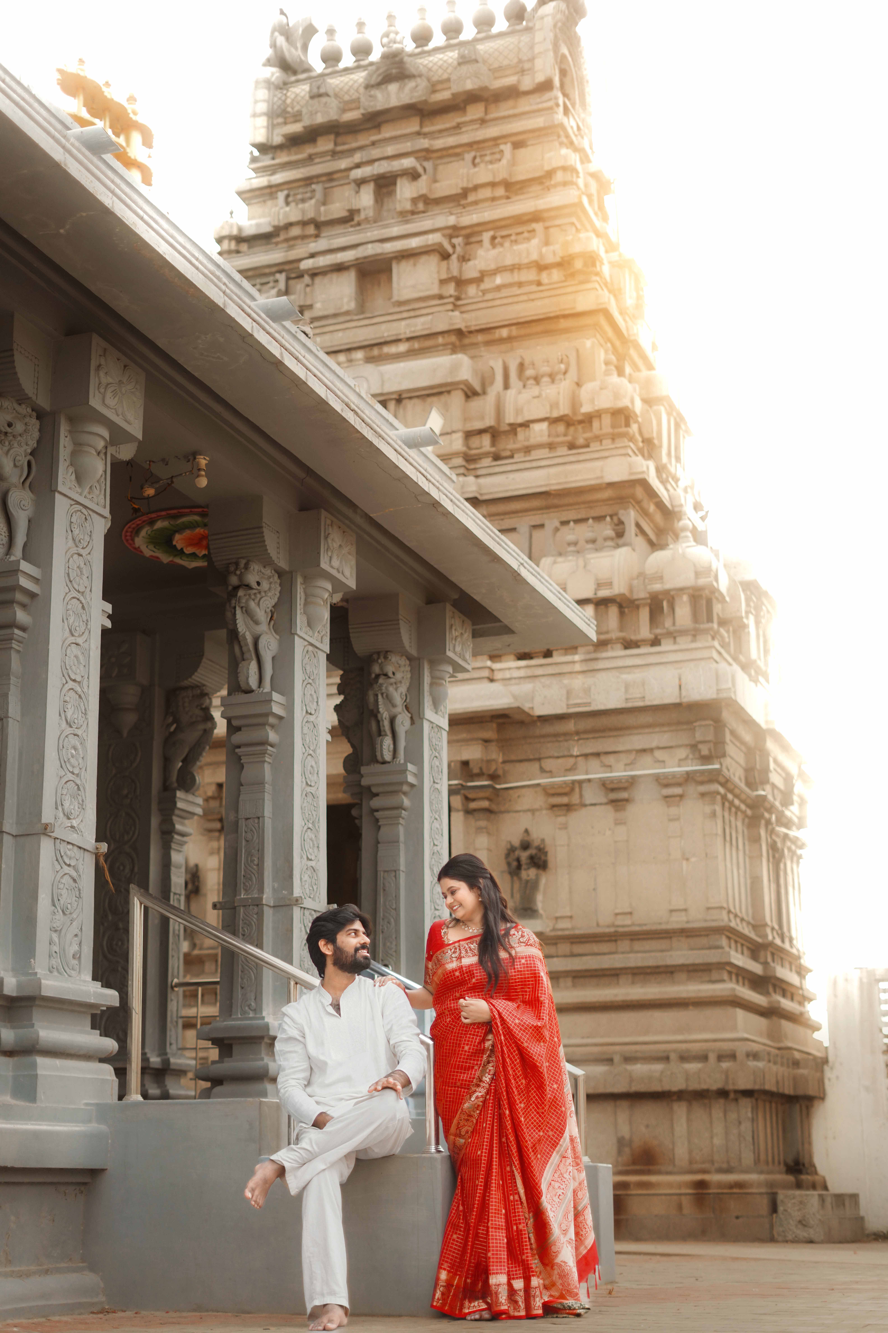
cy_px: 666
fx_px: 1850
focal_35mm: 50
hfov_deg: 27.0
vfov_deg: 39.6
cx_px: 444
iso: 640
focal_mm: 50
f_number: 2
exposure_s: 1/1600
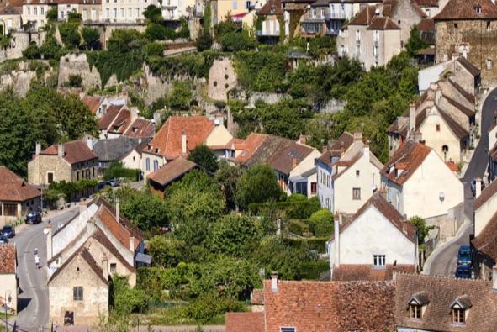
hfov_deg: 15.7
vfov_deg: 10.5
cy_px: -5
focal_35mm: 130
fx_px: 1796
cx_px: 176
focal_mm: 48
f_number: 8
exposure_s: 1/160
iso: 50
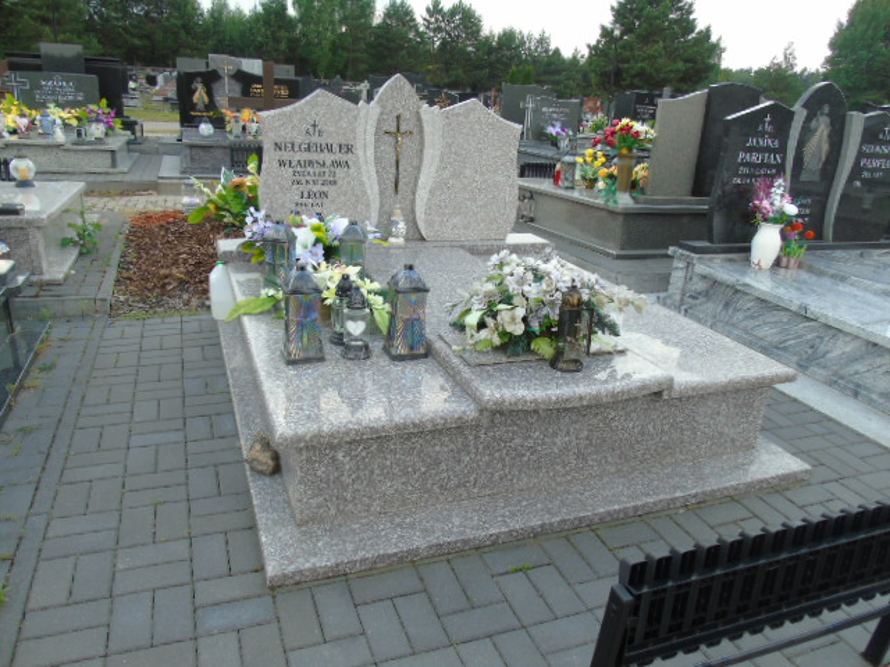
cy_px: 334
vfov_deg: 54.9
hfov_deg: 69.4
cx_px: 445
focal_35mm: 25
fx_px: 643
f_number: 3.4
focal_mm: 4.4
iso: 80
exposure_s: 1/250
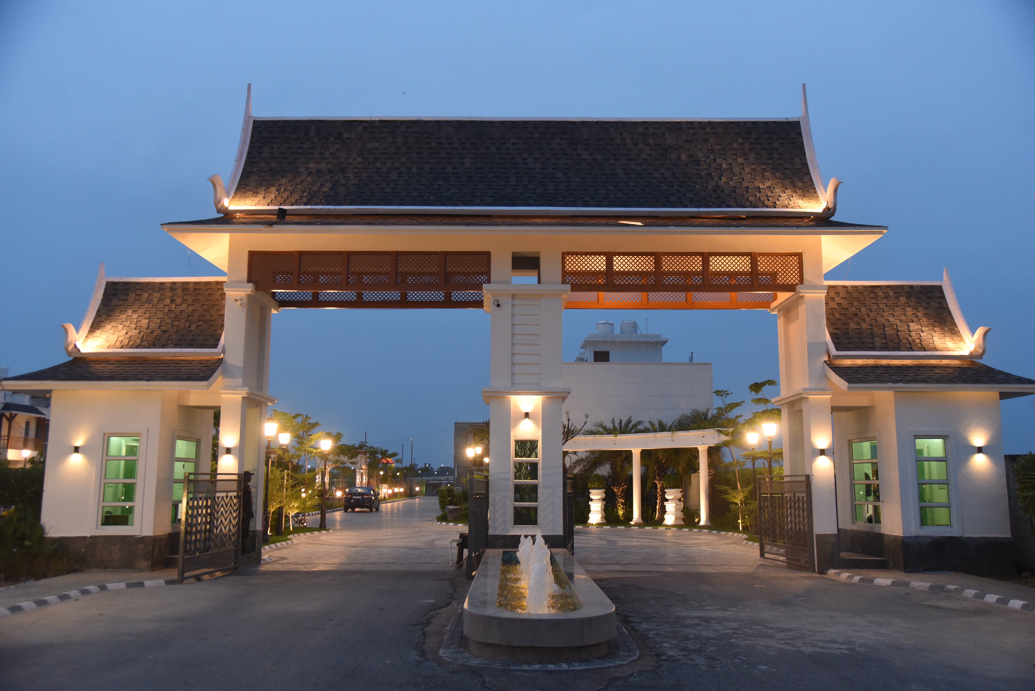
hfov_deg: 60.3
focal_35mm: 31
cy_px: 346
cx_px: 518
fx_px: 892
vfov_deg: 42.4
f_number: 4
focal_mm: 31
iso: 2000
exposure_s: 1/80
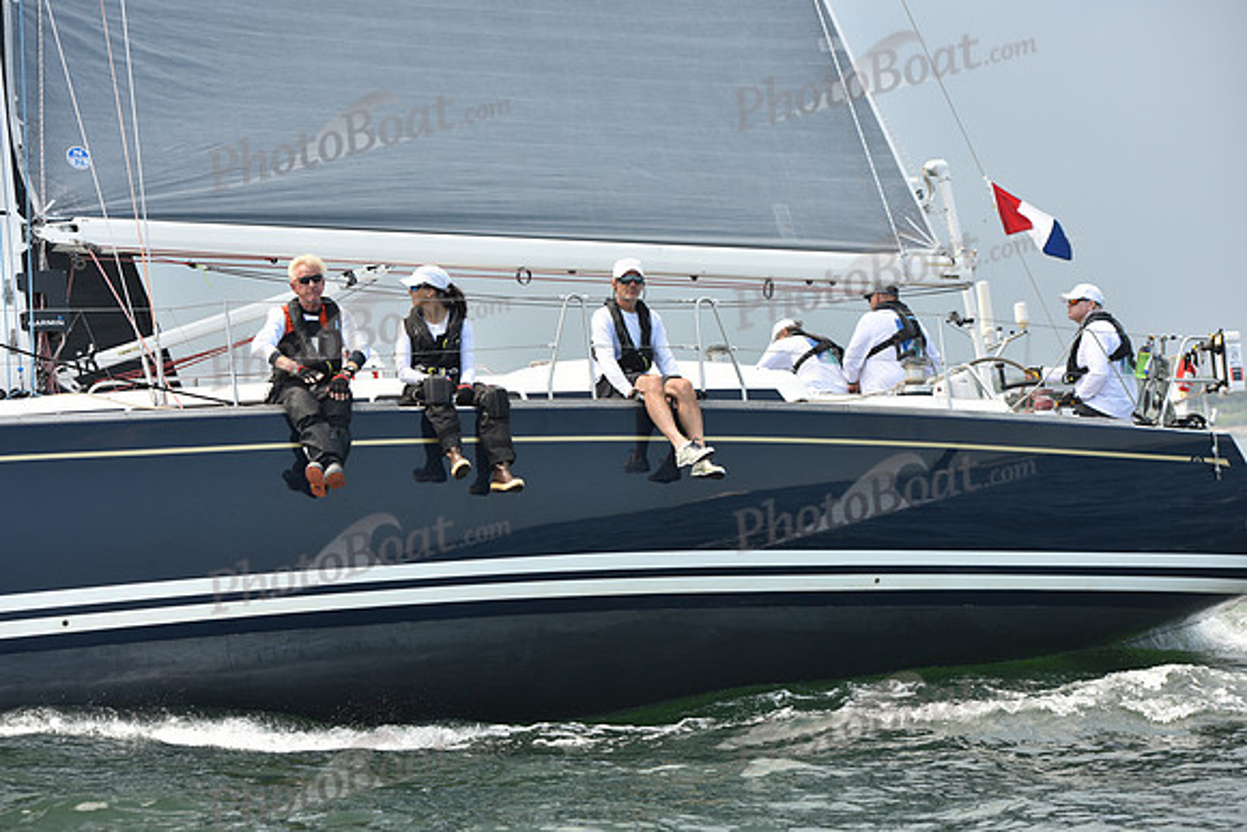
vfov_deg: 13.7
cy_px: 416
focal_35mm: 100
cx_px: 624
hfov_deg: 20.4
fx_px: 3465
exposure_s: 1/800
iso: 250
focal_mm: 100
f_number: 5
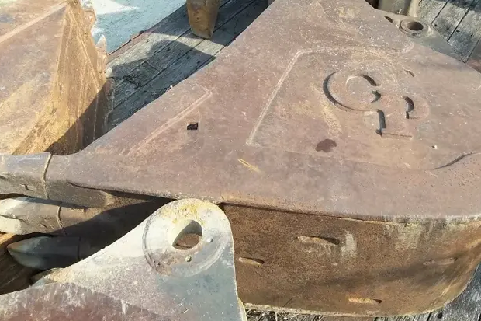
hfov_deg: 55.7
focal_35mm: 34
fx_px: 454
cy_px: 119
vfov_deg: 38.6
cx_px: 270
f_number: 3.5
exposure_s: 1/160
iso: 80
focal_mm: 4.9
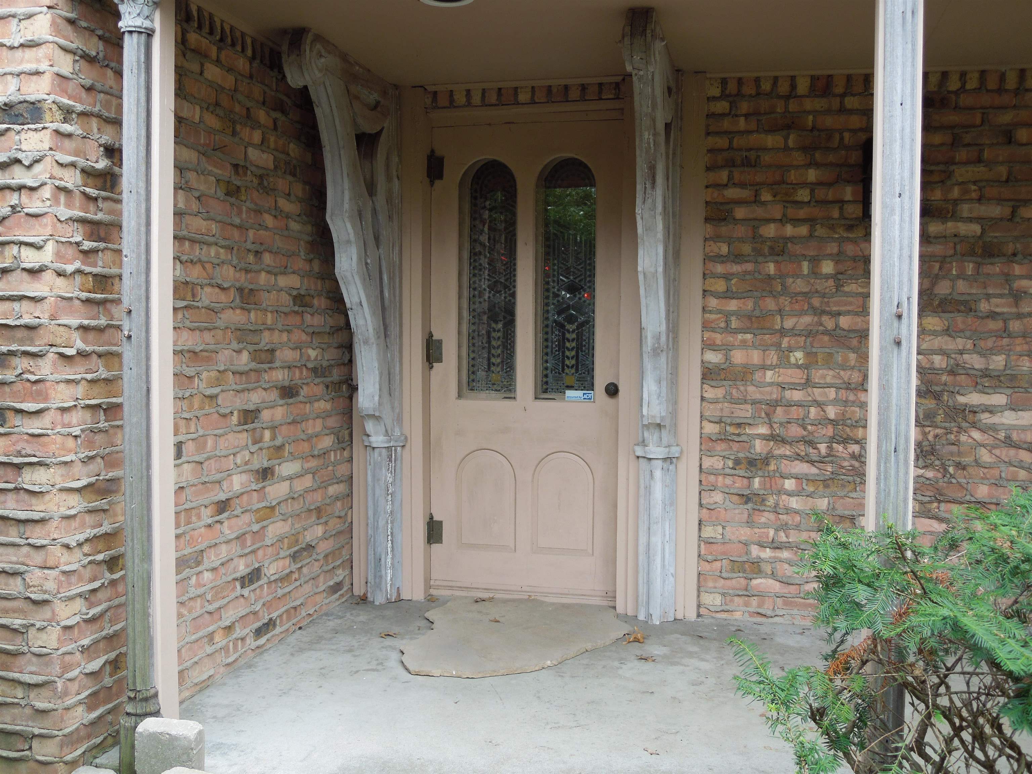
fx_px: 1043
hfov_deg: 52.6
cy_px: 387
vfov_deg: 40.7
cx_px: 516
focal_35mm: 35
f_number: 3.7
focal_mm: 6.3
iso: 100
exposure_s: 1/50
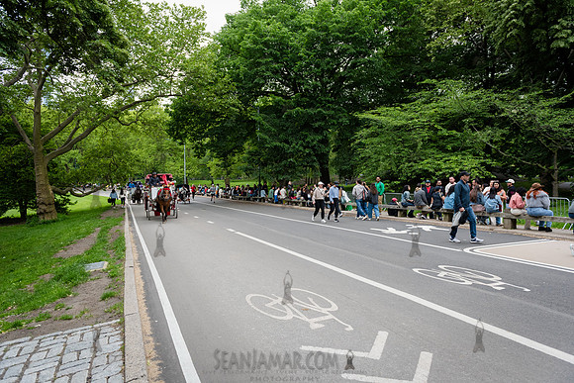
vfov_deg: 53.2
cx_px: 287
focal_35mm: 24
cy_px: 192
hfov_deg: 73.7
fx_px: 383
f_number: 3.5
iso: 1000
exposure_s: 1/400
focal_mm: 24
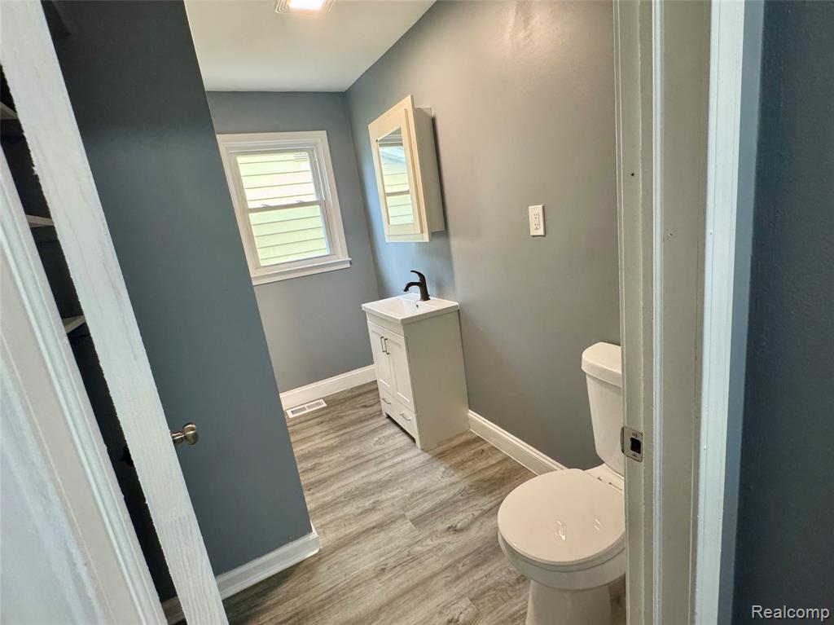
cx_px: 417
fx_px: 337
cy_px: 312
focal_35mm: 14
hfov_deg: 102.1
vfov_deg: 85.6
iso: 250
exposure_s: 1/60
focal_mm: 2.22
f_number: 2.2
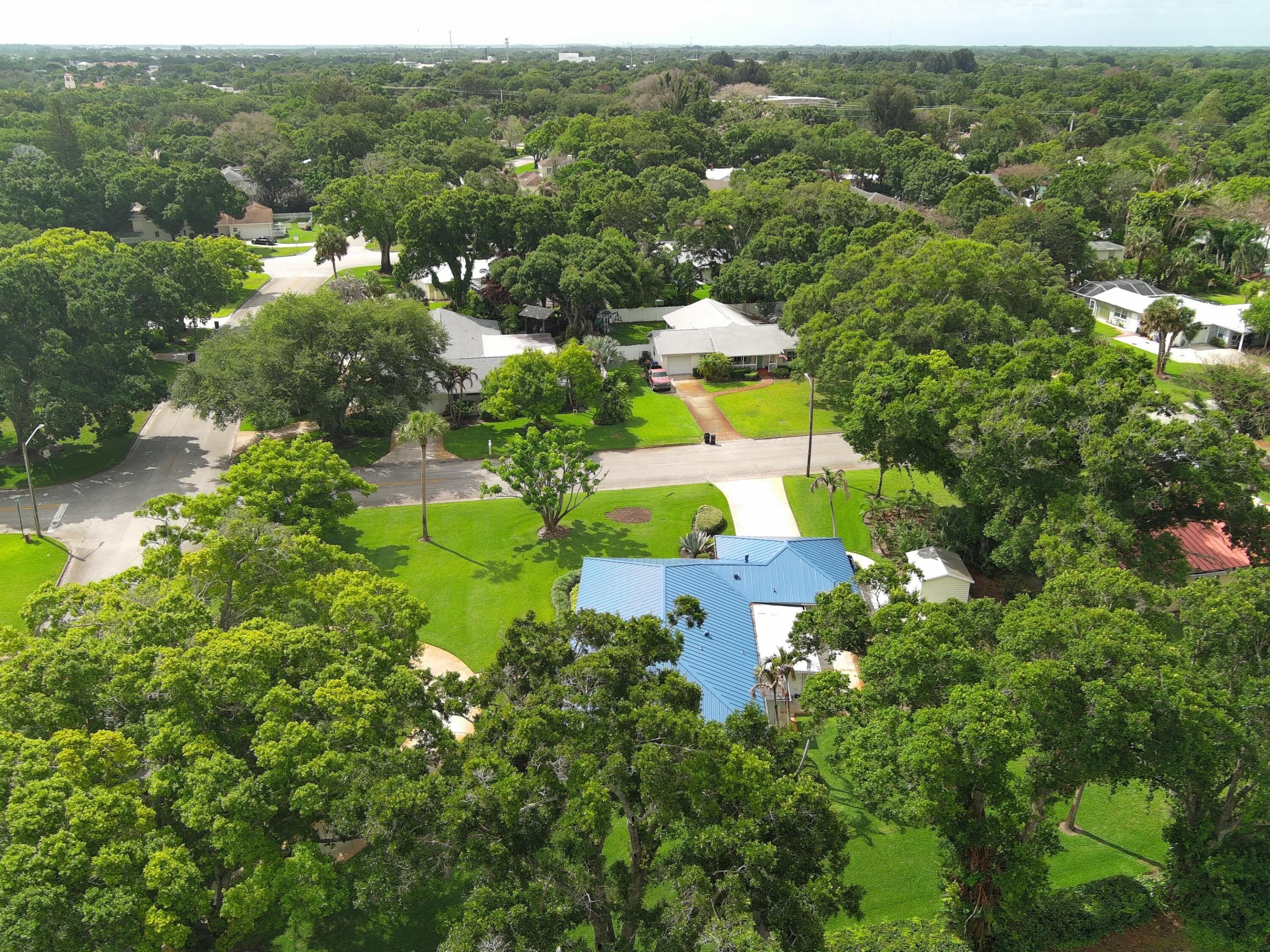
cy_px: 476
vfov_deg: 49.7
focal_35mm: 28
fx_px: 1027
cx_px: 635
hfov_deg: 63.4
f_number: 2.8
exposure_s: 1/468
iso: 100
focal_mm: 10.6
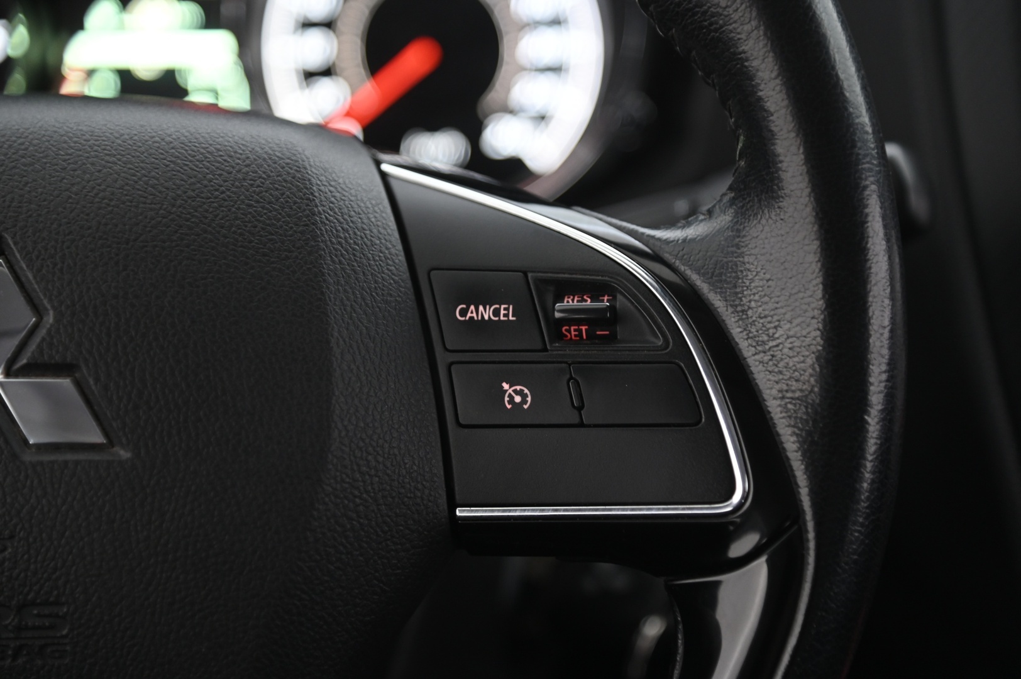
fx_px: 3400
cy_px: 340
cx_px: 510
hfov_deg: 17.1
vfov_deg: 11.4
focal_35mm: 120
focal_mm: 120
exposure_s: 1/13
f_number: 4
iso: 2000
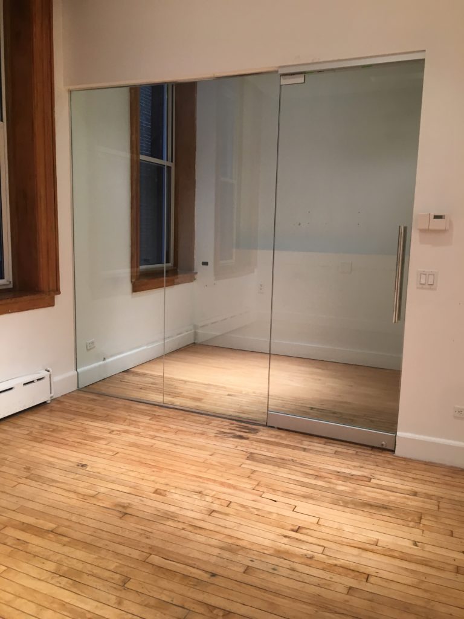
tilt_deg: -5.4
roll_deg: +0.3
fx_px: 518
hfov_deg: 48.2
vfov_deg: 61.7
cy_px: 310
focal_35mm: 29
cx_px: 232
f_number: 2.2
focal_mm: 4.15
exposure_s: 1/30
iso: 80
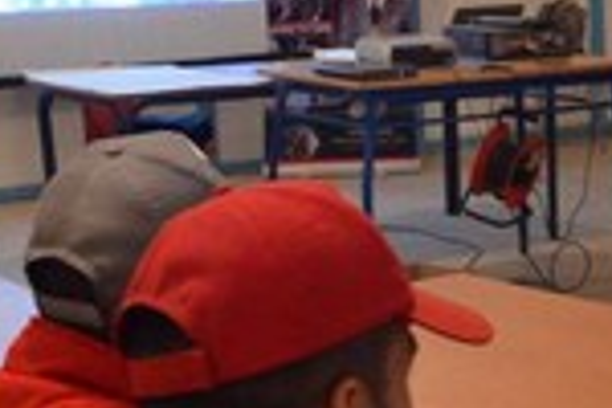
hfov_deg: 17.1
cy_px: 302
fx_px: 1955
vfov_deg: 11.9
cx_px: 714
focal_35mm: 115
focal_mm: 18
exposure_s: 1/20
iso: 1600
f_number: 3.5
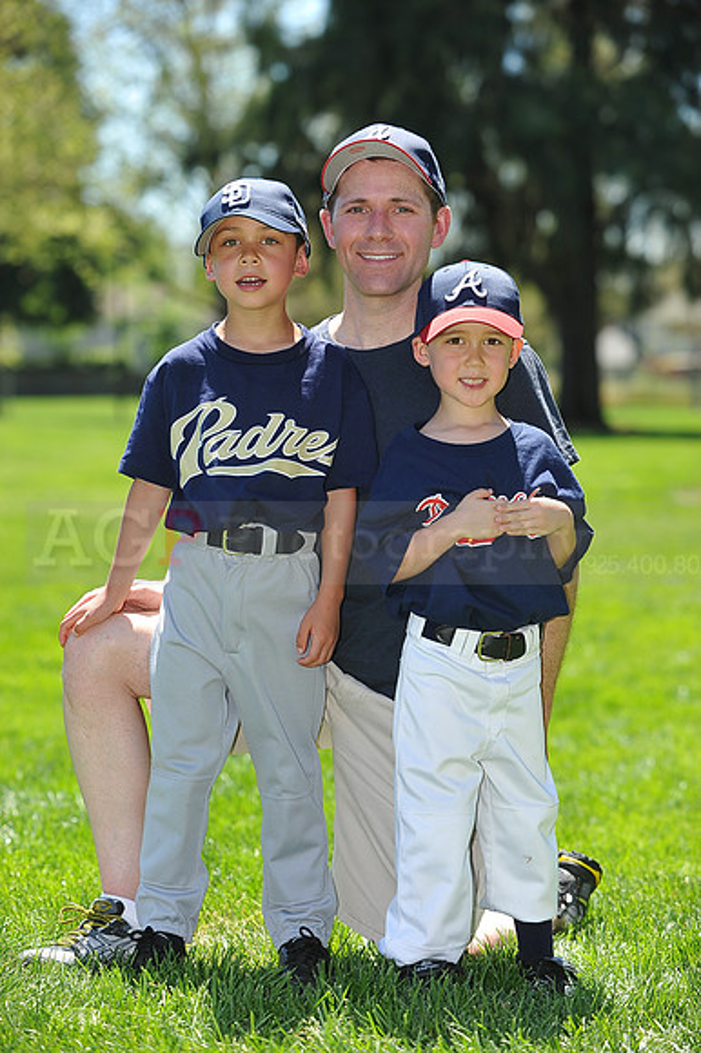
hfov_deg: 13.0
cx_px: 350
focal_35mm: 105
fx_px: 3070
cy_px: 526
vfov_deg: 19.5
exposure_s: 1/640
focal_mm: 105
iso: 200
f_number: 4.5
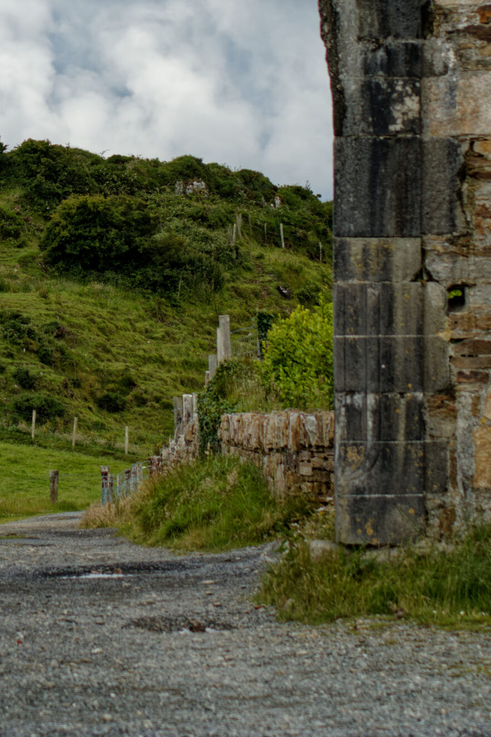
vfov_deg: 10.1
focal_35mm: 203
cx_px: 38
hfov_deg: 6.7
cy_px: 72
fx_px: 4155
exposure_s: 1/1000
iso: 320
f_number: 8
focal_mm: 70
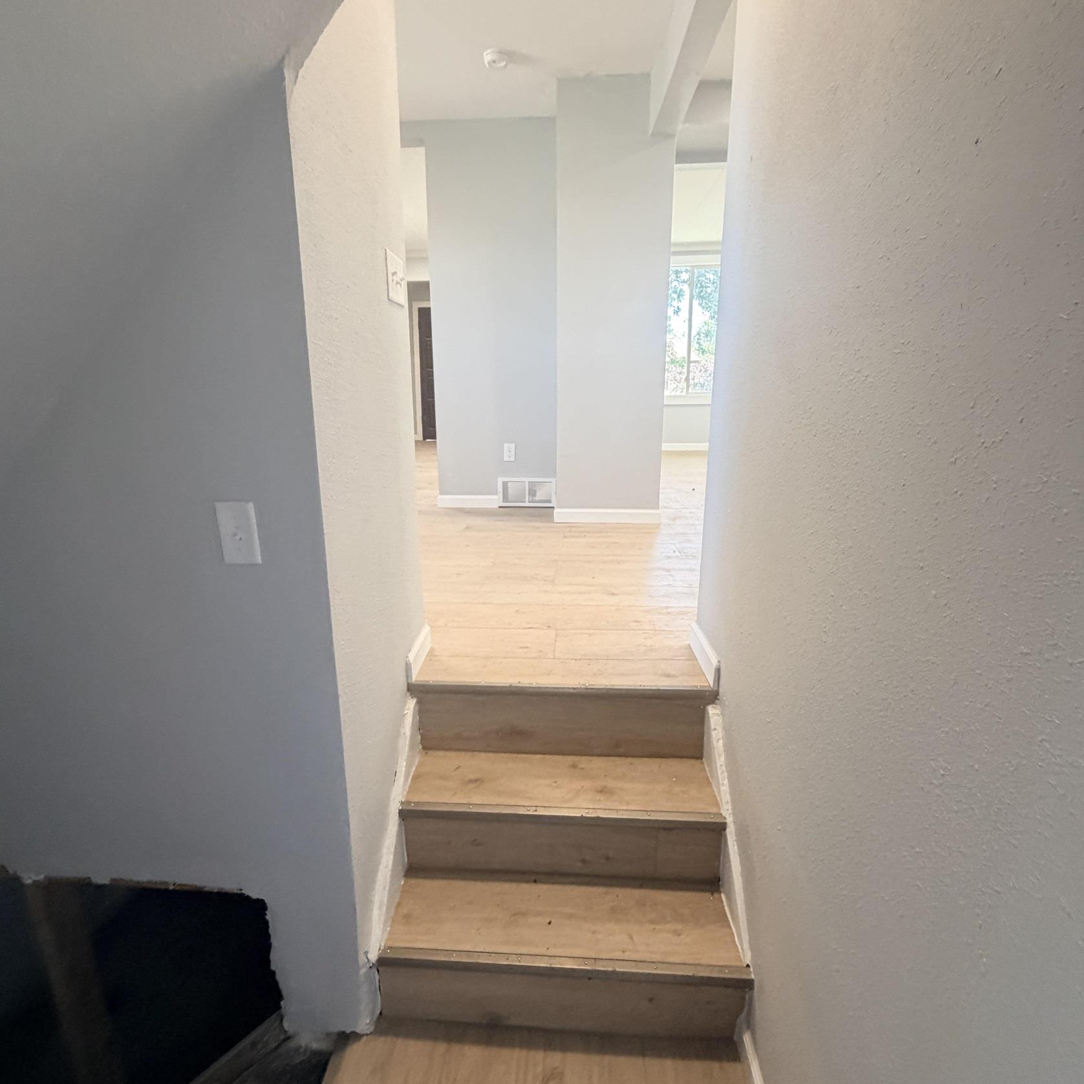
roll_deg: -0.7
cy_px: 534
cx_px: 527
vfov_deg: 84.0
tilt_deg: -13.2
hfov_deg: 83.9
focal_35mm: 17
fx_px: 602
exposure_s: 1/120
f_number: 2.2
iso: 250
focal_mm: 2.22
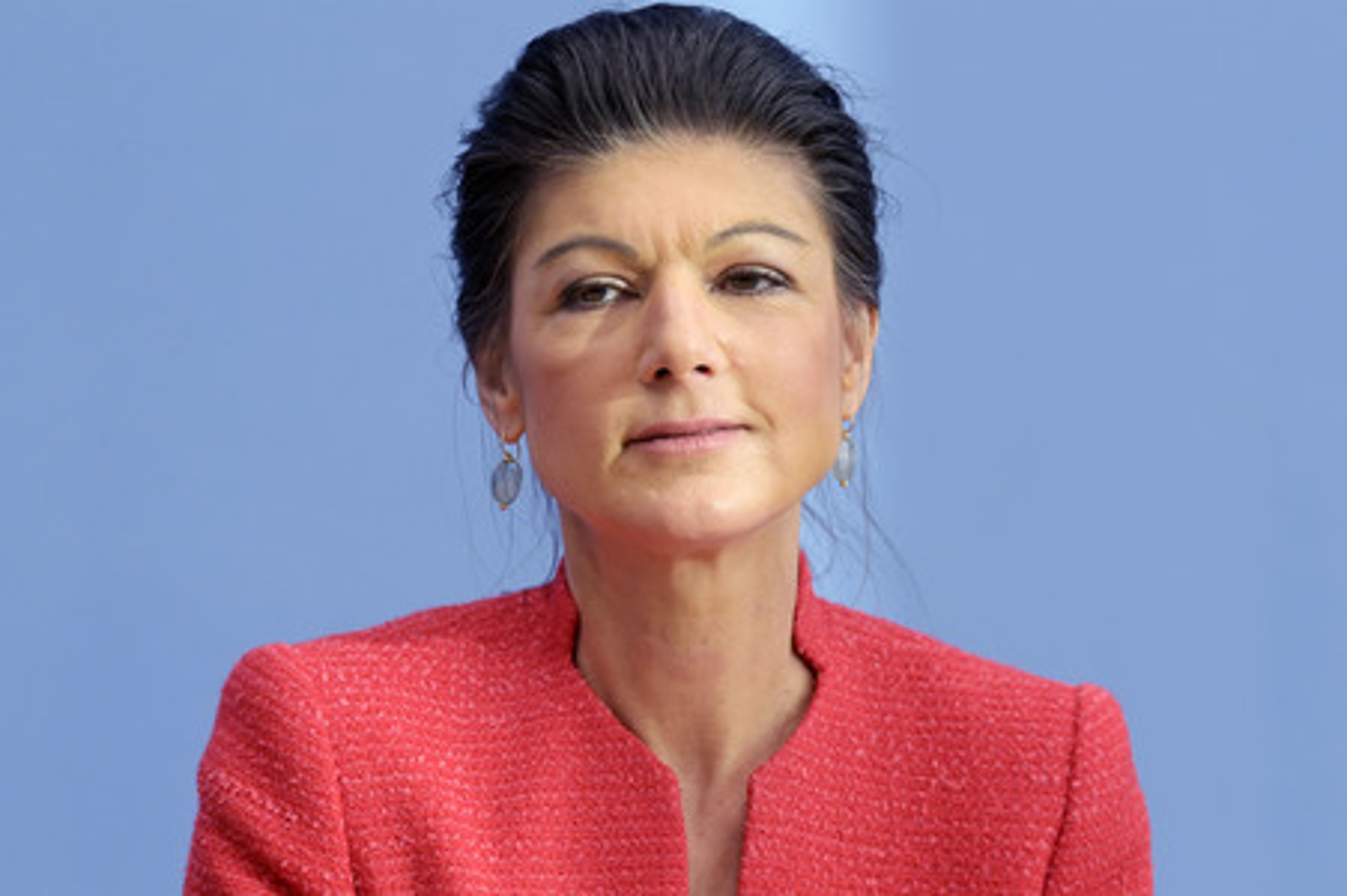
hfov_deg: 12.1
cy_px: 448
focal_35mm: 170
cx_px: 674
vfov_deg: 8.1
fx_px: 6356
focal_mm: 170
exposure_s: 1/640
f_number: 6.3
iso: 3200
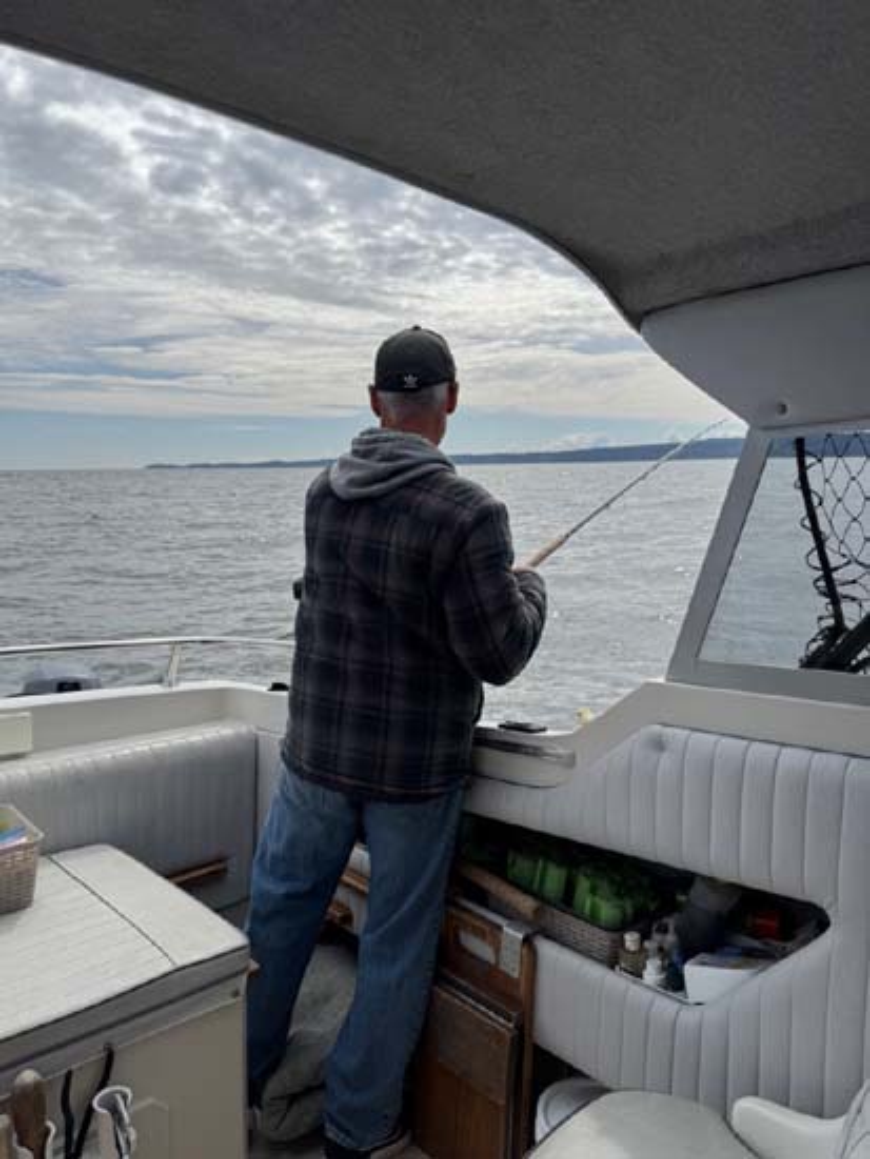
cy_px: 580
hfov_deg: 56.9
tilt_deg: -7.8
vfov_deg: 71.6
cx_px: 435
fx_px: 804
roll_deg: +0.3
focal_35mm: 24
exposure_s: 1/9009
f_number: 1.78
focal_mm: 6.76
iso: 80
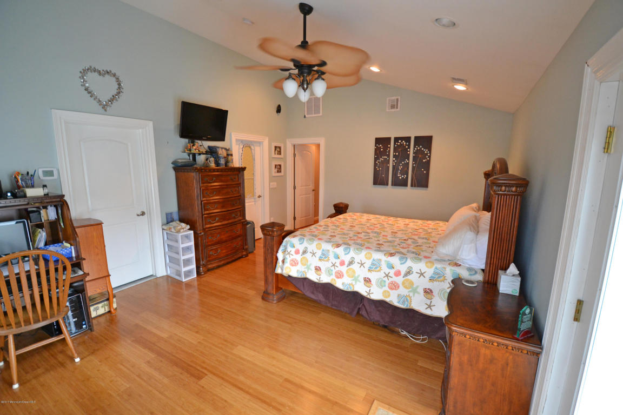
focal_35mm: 15
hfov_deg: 100.4
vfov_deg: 77.3
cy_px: 208
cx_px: 312
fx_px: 260
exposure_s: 1/60
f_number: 3.5
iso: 900
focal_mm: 10
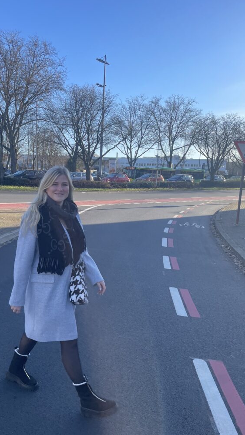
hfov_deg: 39.8
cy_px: 219
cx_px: 87
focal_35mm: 29
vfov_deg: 66.1
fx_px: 335
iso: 32
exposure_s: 1/888
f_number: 1.6
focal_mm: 4.2
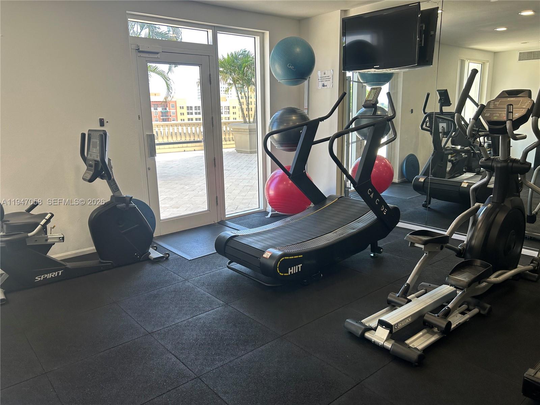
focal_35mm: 26
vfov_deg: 53.1
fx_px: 406
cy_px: 202
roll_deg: +1.4
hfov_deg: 67.3
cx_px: 270
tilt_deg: -12.9
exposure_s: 1/120
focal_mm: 5.7
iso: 80
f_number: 1.5
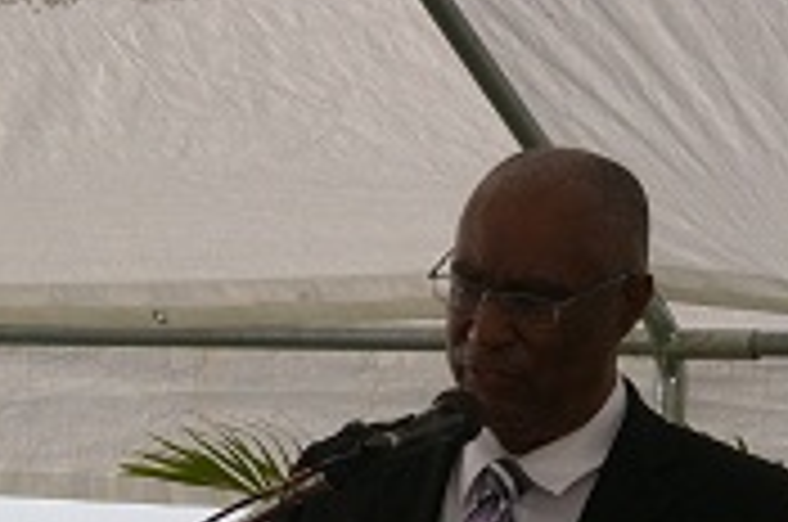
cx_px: 500
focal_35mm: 213
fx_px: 4660
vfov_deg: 6.4
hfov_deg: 9.7
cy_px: 396
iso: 400
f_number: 19
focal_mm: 55
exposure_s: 1/180
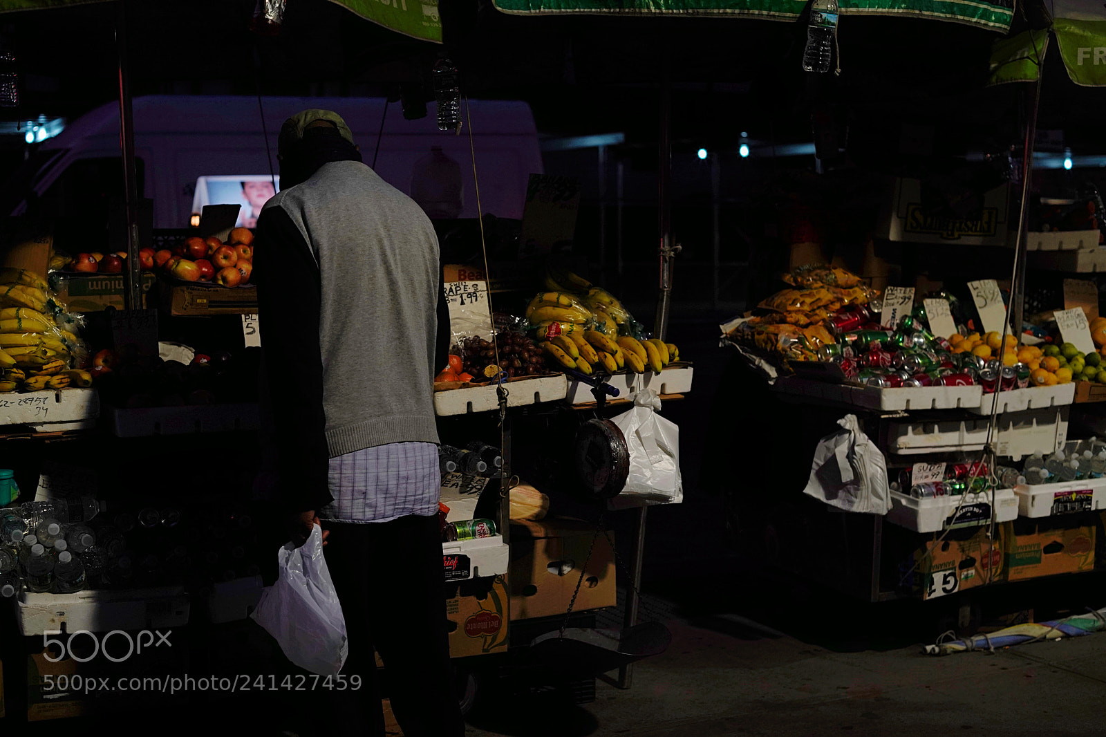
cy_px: 368
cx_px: 553
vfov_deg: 27.0
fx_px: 1536
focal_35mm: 50
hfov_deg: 39.6
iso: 1250
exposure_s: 1/400
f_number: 3.5
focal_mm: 50
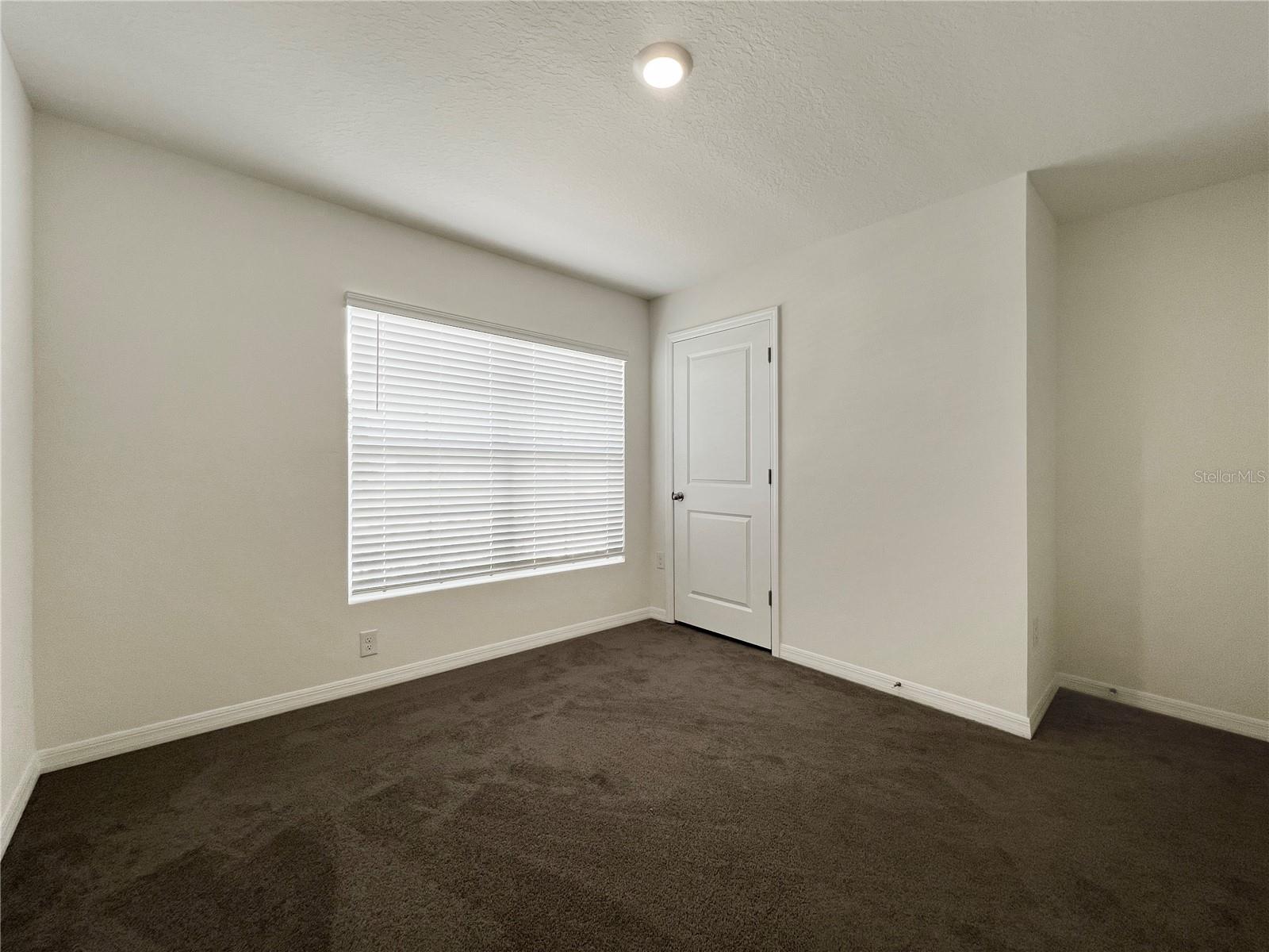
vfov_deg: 89.9
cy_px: 476
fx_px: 477
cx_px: 634
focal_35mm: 13
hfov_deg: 106.2
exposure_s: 1/120
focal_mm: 1.57
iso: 40
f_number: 1.8
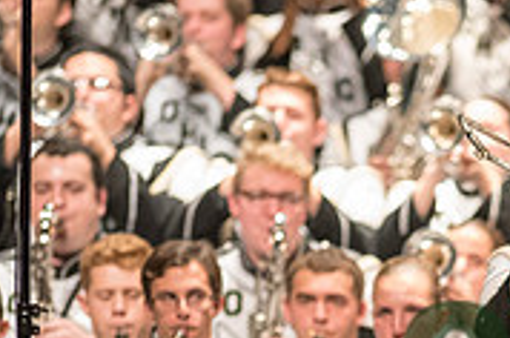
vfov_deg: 1.4
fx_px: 13858
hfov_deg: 2.1
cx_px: 619
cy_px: 437
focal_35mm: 980
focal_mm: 300
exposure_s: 1/320
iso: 4000
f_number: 2.8
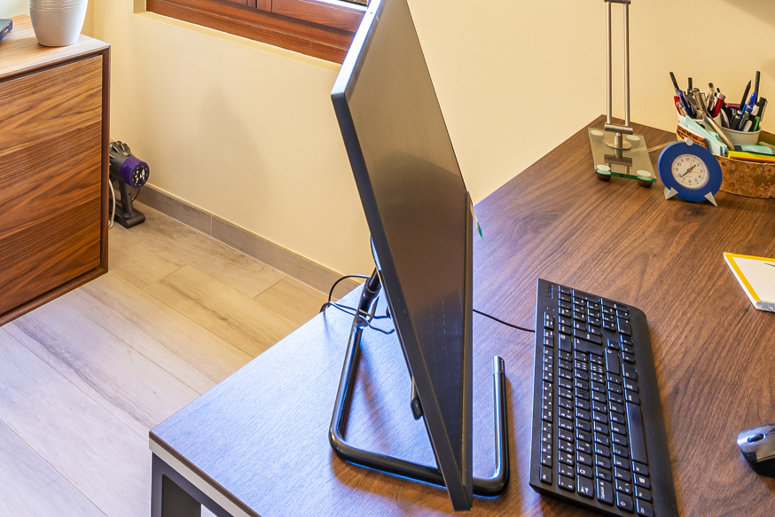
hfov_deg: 45.3
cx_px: 171
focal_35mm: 41
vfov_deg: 26.0
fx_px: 883
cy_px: -215
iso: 100
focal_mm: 14
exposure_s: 1.3
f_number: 9
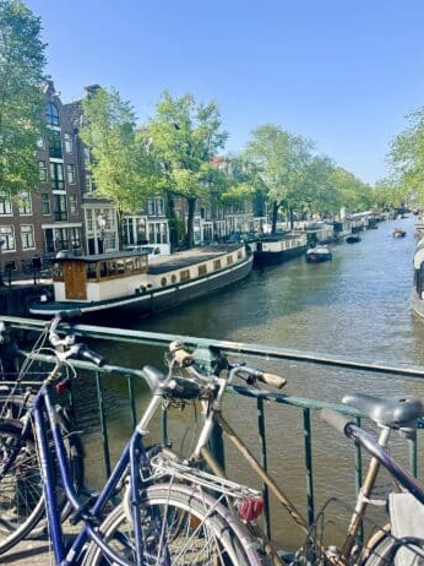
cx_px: 213
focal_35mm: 26
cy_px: 263
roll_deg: +1.5
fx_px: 425
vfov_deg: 67.3
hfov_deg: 53.0
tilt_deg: -4.4
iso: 80
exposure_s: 1/1845
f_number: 1.78
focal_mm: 6.86
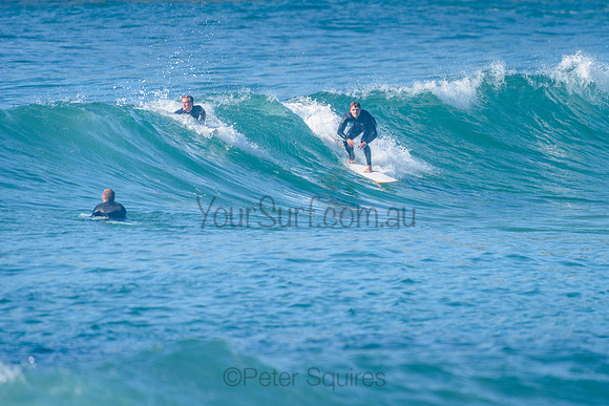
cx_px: 373
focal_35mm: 613
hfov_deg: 3.4
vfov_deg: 2.2
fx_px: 10368
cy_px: 159
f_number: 5.6
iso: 280
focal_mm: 500
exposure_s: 1/2000
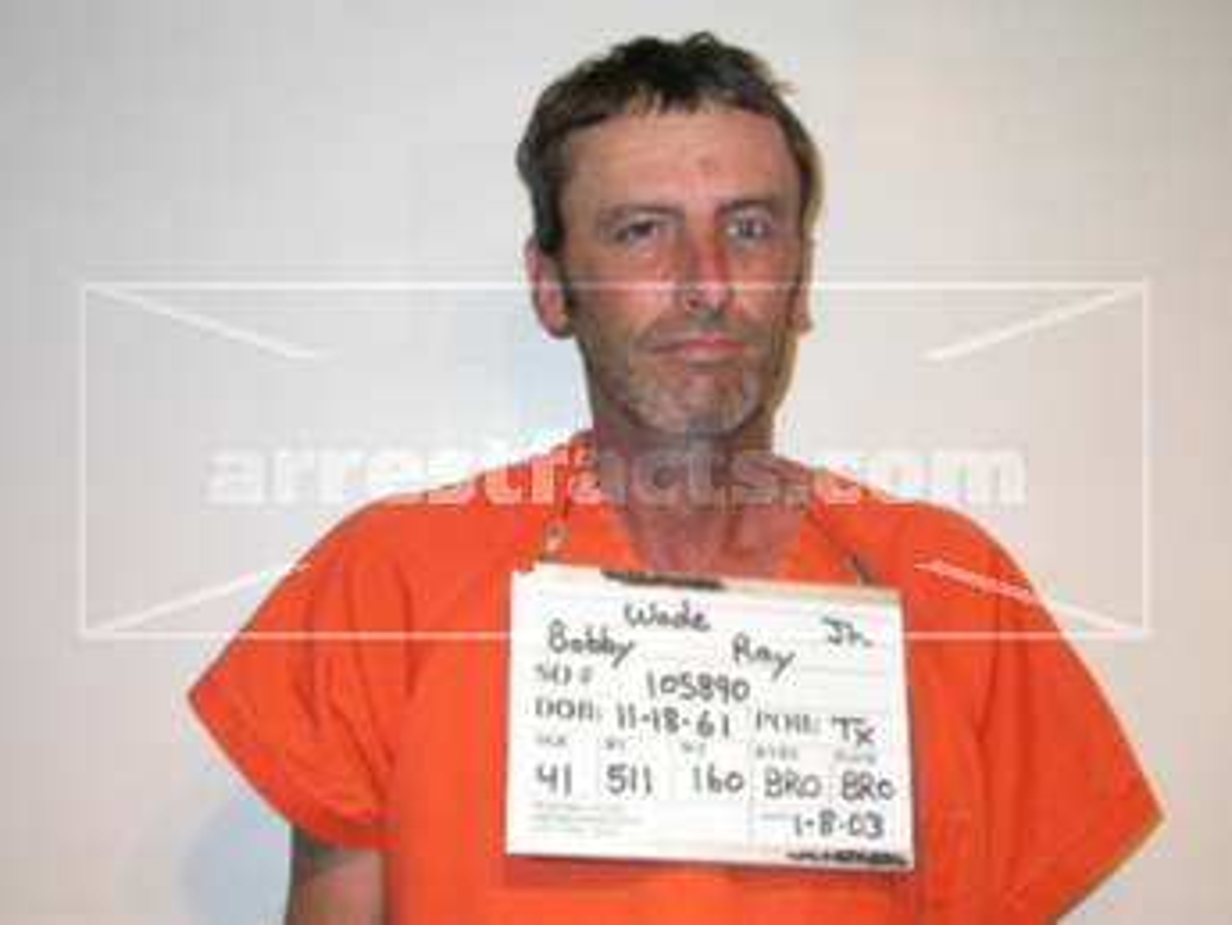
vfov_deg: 25.7
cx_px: 616
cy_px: 462
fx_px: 2029
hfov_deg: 33.8
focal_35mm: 57
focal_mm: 11.8
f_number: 3
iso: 100
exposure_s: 1/60.3
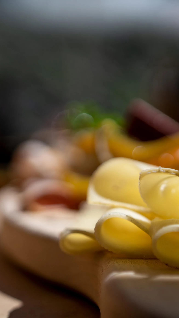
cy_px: 159
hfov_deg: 18.7
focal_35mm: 63
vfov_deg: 33.3
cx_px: 174
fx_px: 532
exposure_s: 1/4000
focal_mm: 40
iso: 80
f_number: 2
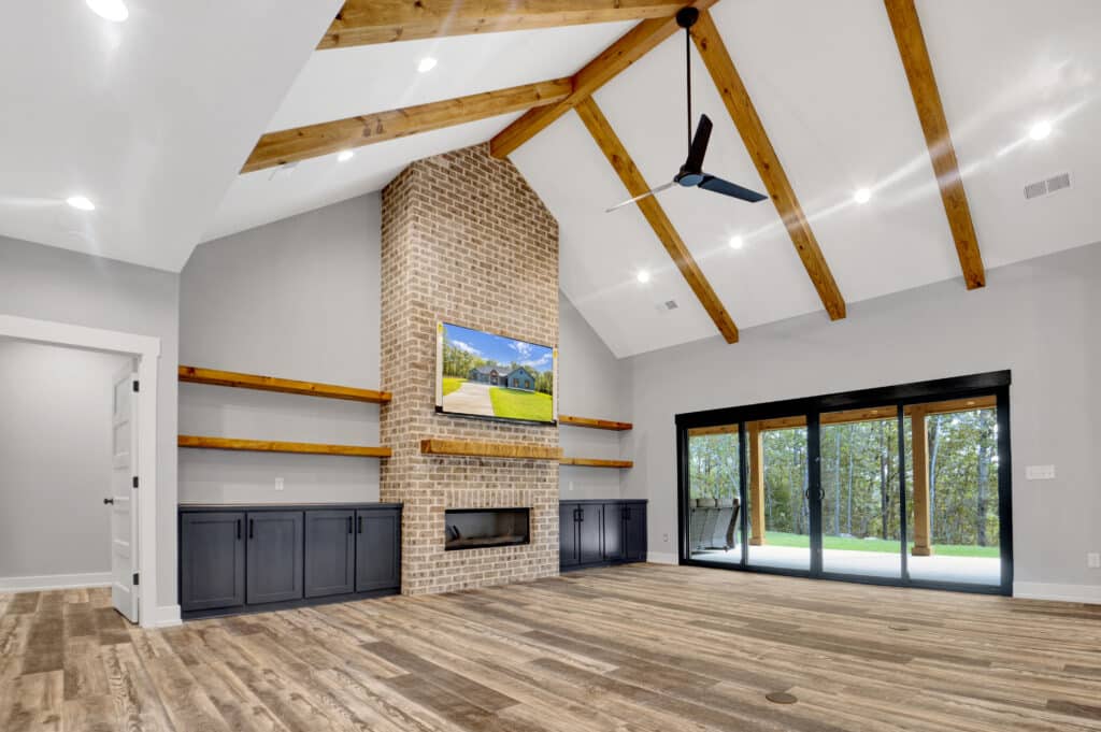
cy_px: 366
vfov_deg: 73.7
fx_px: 489
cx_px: 550
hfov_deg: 96.8
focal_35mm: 16
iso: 400
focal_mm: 16
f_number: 11
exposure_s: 1/5
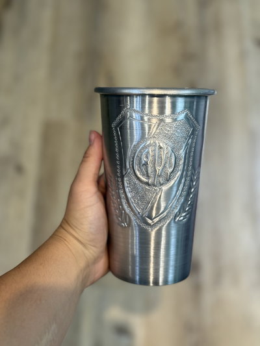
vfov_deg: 39.6
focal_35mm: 48
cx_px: 130
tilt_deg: -67.2
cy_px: 173
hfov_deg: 30.3
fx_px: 481
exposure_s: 1/100
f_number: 1.78
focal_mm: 6.76
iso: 100
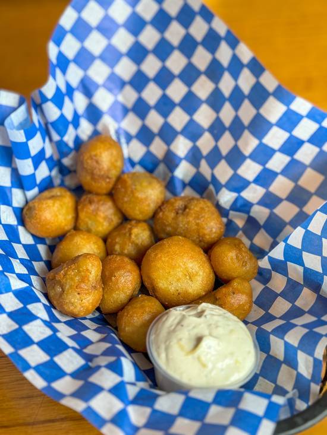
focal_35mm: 48
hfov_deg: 30.3
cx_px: 164
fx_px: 604
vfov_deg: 39.7
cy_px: 218
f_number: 1.8
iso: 100
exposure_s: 1/120
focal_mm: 6.76
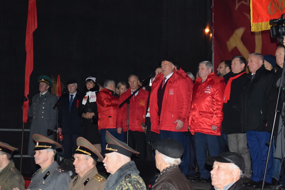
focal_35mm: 82
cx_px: 142
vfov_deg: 16.6
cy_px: 95
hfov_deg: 24.6
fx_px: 653
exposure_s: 1/60
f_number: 5.6
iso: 3200
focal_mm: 55
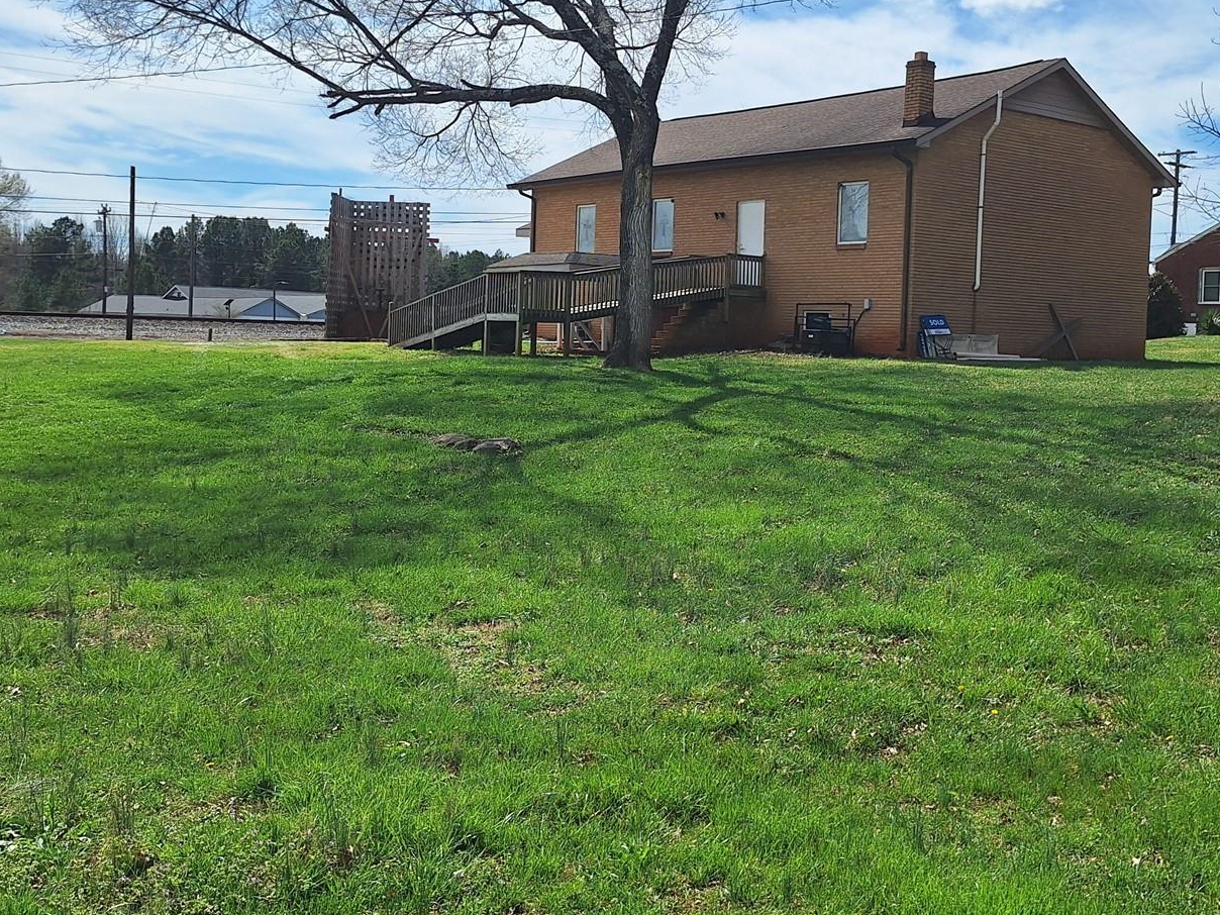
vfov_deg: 36.6
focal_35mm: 39
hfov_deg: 47.5
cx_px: 749
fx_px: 1375
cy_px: 352
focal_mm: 5.54
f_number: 1.8
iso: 40
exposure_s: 1/5319
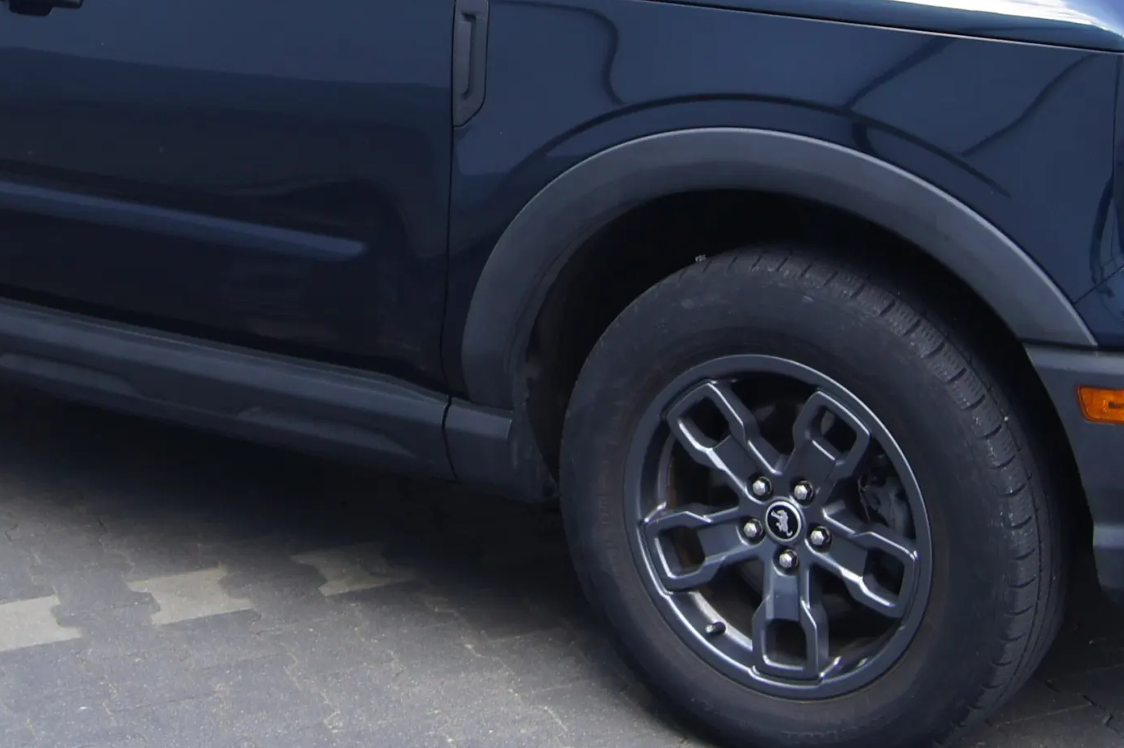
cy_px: 136
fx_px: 2622
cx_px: 508
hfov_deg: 24.2
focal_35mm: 84
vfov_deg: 16.1
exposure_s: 1/50
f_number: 5.6
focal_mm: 20
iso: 100
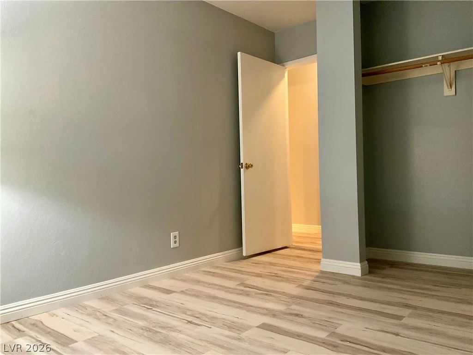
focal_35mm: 29
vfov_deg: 48.2
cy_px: 178
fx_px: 396
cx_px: 236
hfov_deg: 61.7
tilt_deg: -0.1
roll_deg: +1.3
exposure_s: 1/40
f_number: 1.8
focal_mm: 3
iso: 250
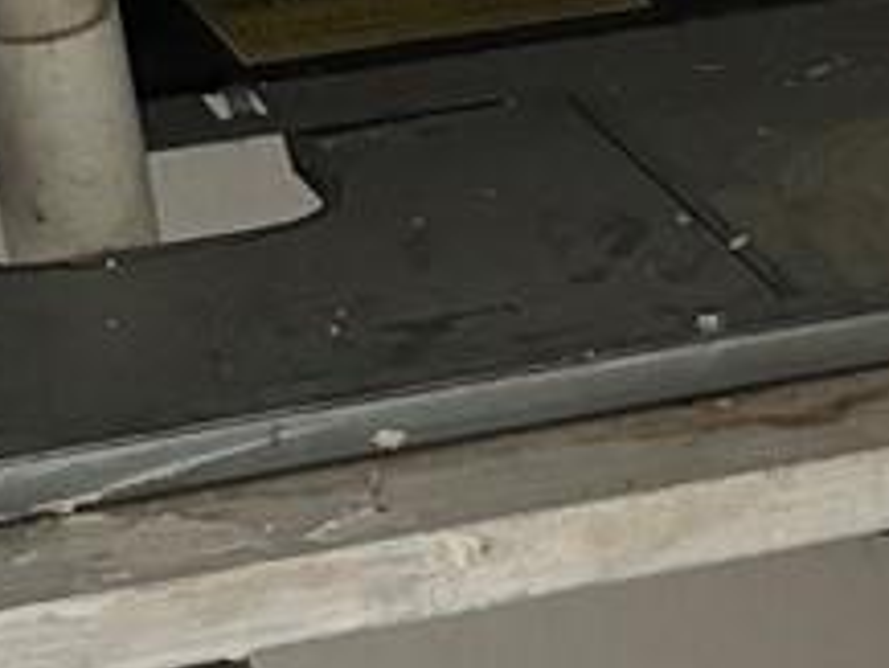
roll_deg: +0.1
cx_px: 1020
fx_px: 4934
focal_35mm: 192
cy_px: 217
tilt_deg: -22.7
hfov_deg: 10.2
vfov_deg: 7.7
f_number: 1.6
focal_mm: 5.96
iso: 640
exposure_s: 1/40
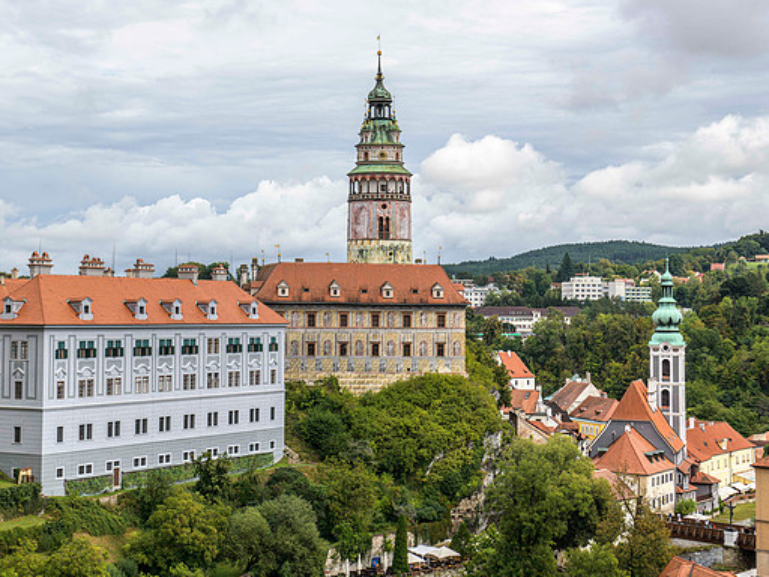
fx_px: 1488
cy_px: 279
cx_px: 349
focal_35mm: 67
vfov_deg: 21.9
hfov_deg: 29.0
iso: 64
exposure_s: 1/500
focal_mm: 52
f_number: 6.3
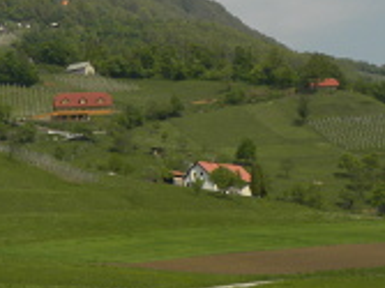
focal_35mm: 132
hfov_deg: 14.2
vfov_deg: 11.1
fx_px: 1467
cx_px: -141
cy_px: -5
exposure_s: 1/500
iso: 100
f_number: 6.3
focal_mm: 8.2
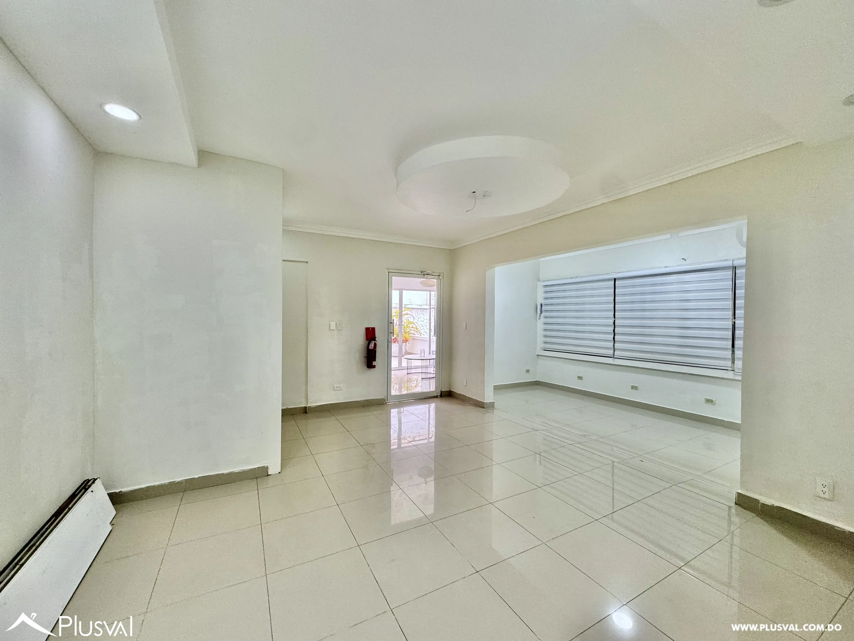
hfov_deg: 102.1
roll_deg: -1.0
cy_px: 320
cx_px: 427
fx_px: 345
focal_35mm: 14
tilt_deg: -1.4
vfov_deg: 85.7
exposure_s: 1/120
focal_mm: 2.22
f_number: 2.2
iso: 125
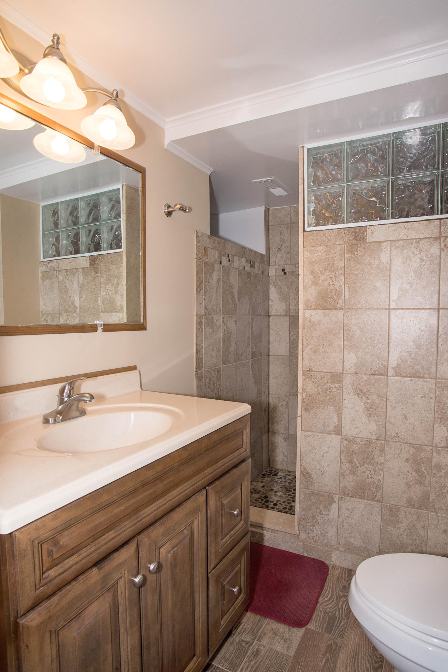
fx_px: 392
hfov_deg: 59.5
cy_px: 347
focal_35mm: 21
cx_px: 235
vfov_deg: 81.2
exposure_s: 1/60
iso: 500
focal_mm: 20
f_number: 11
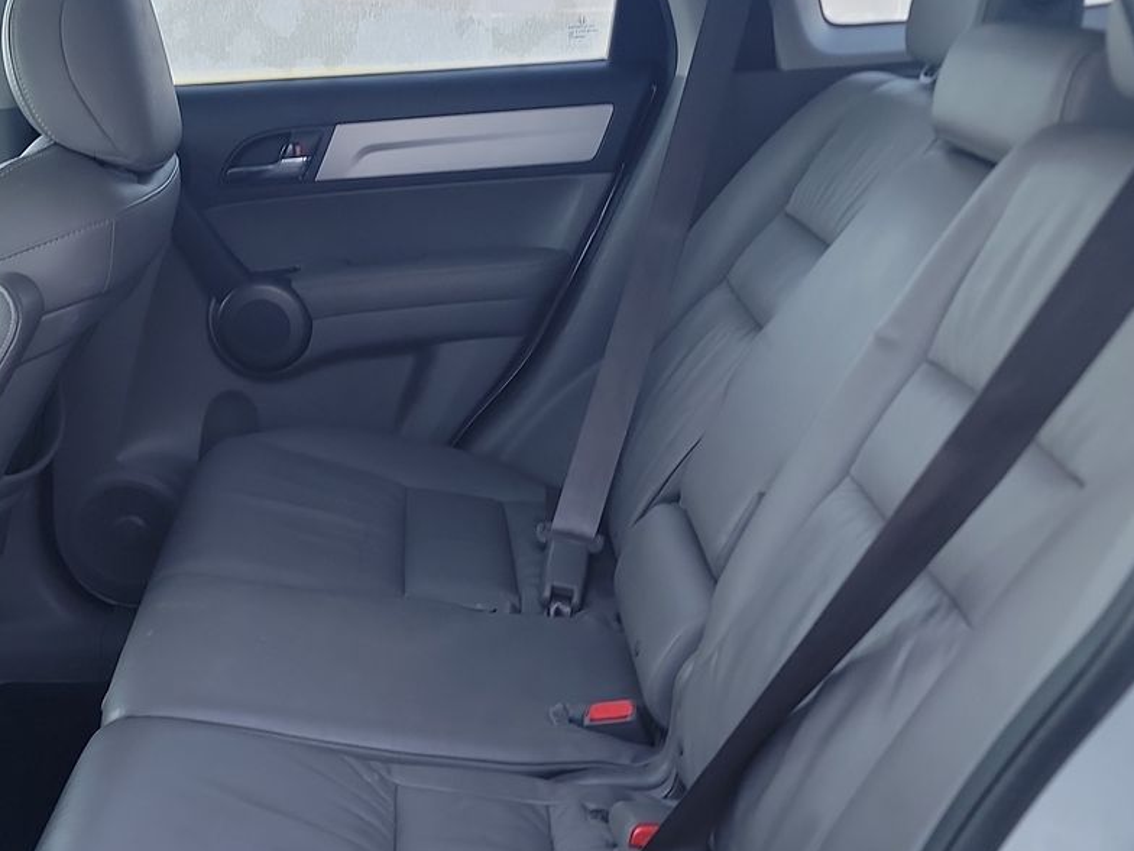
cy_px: 531
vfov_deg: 29.6
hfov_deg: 38.5
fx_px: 1605
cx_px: 382
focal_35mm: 49
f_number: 1.8
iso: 152
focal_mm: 6.7
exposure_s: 1/59
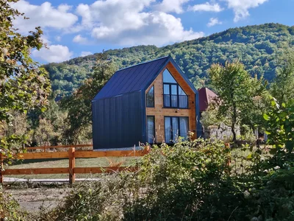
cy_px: 110
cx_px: 147
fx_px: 603
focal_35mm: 71
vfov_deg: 20.7
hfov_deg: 27.4
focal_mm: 5.25
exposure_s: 1/514
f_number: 1.75
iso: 100
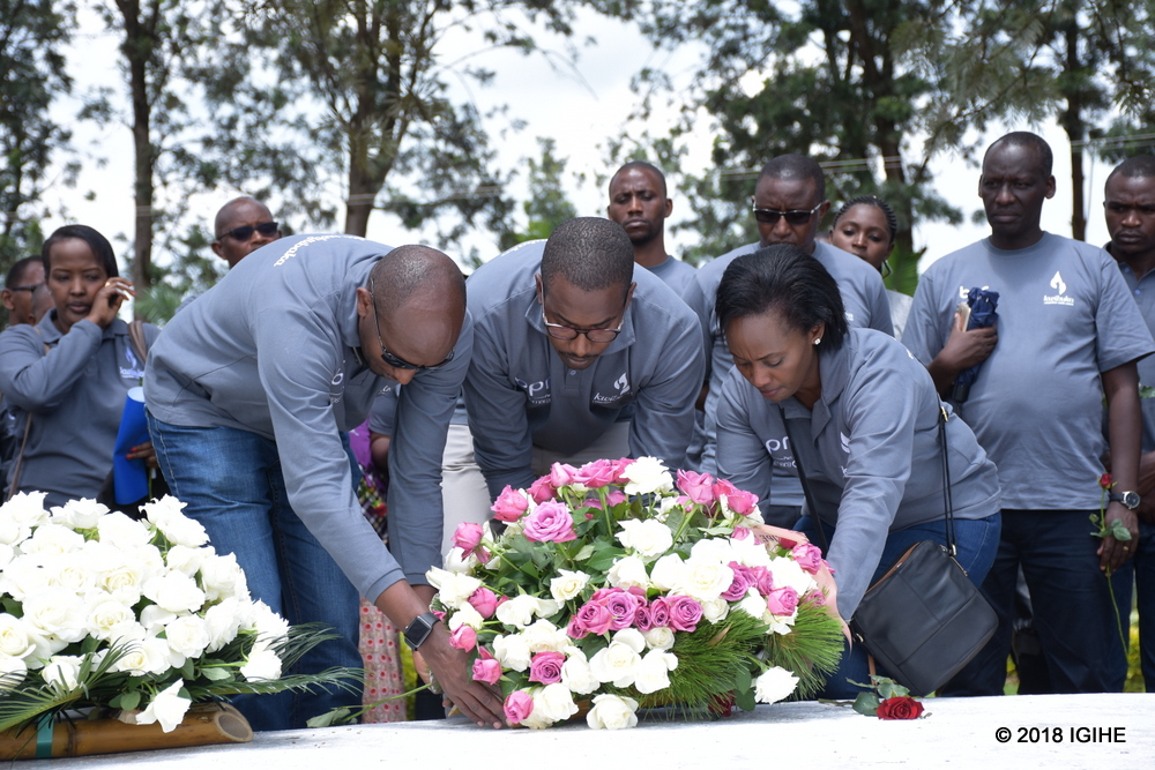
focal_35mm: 78
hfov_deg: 26.0
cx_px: 578
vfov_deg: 17.5
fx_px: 2503
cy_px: 385
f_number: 4.8
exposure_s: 1/320
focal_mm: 52
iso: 125
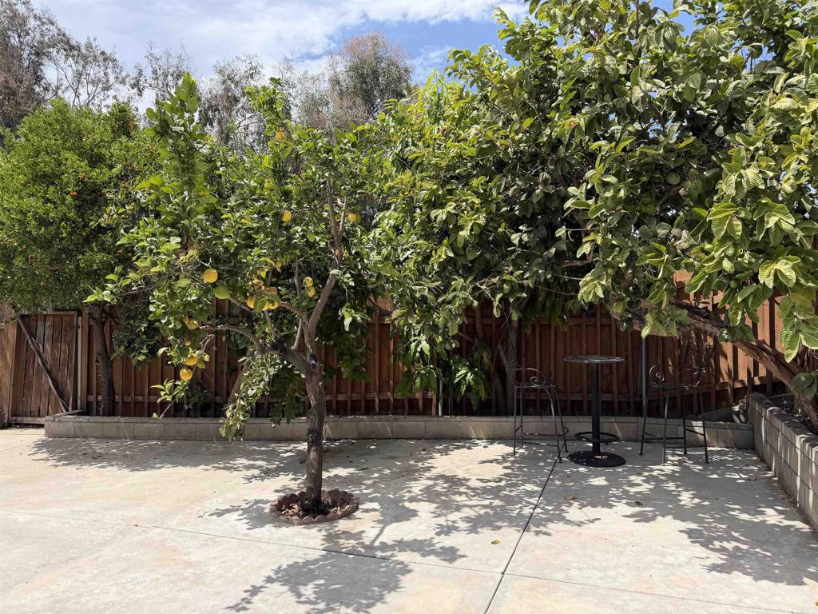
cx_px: 409
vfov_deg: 56.8
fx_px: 567
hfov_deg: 71.6
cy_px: 307
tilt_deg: -0.7
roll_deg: -0.4
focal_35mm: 24
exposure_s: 1/2703
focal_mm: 6.76
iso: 80
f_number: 1.78
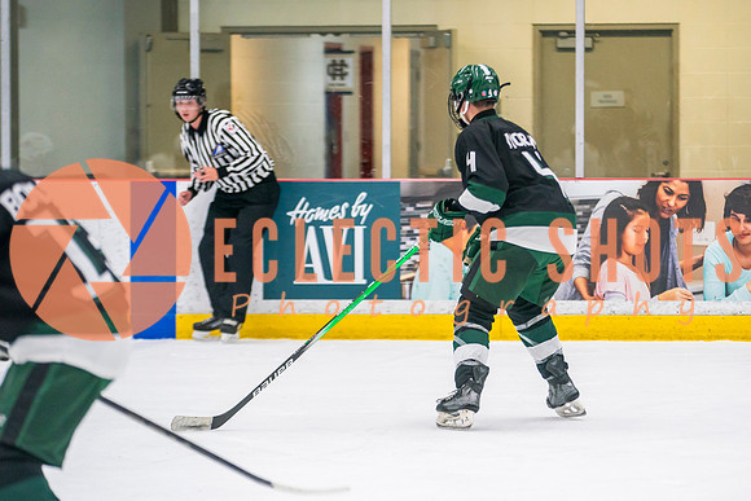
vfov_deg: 6.9
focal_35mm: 200
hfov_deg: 10.3
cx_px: 492
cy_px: 280
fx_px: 4179
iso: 1600
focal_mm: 142
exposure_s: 1/640
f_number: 2.8
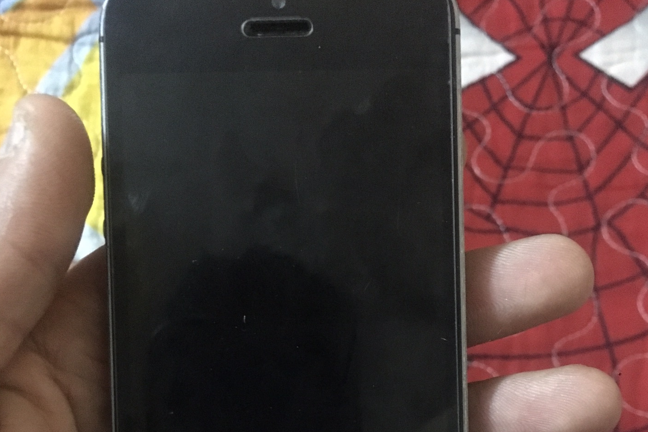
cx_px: 324
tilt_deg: -72.5
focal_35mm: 41
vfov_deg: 31.6
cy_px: 360
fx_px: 738
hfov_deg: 47.4
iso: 1250
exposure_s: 1/17
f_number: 2.2
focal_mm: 4.15
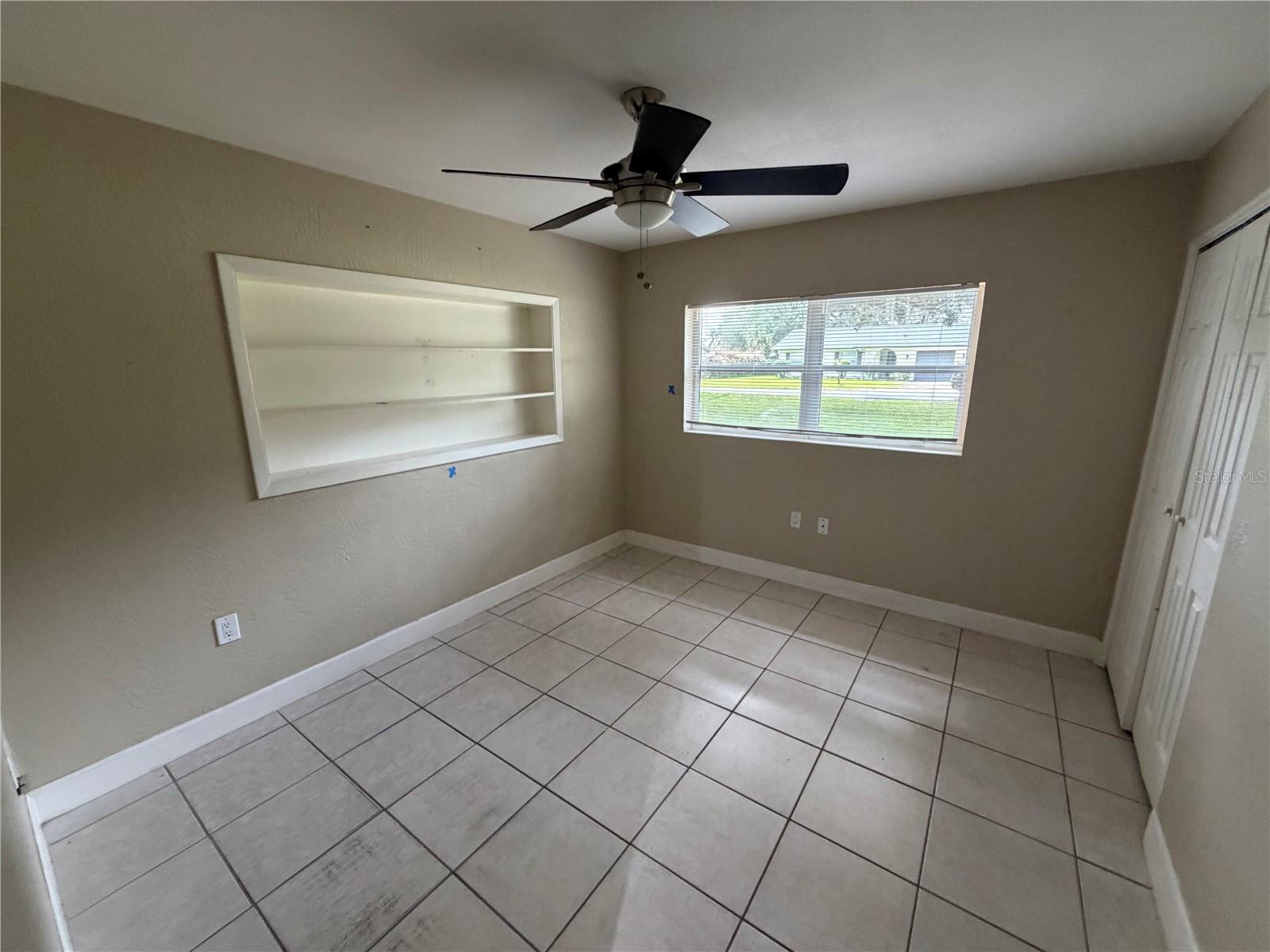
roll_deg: +1.0
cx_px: 635
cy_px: 476
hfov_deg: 102.1
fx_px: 514
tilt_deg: -13.3
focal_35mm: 14
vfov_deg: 85.7
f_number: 2.2
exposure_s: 1/102
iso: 320
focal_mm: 2.22
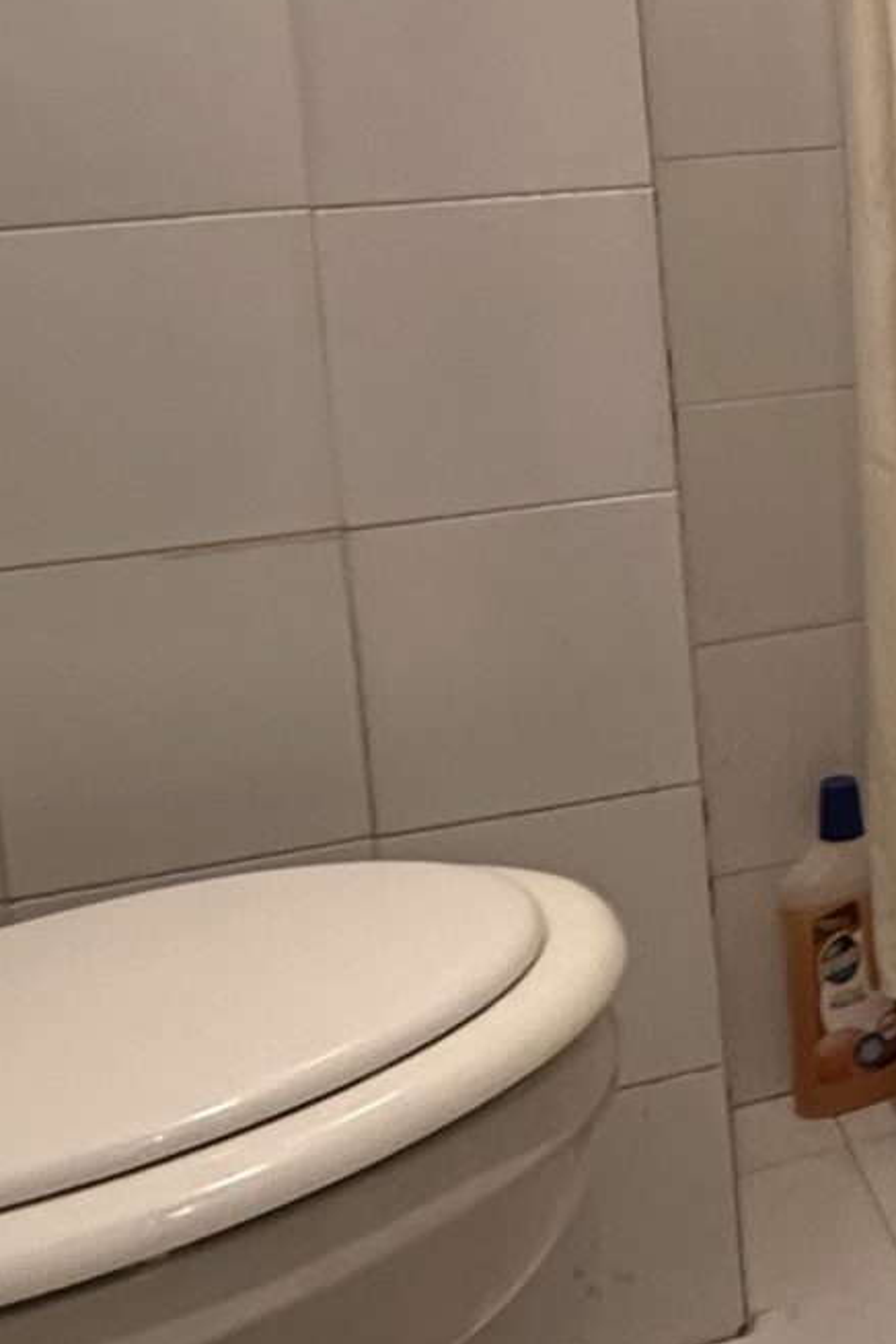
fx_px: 2128
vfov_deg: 34.0
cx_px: 1346
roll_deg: +2.1
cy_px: 267
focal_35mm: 57
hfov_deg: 20.4
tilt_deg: -7.2
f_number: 2.2
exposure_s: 1/50
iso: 500
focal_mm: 2.22
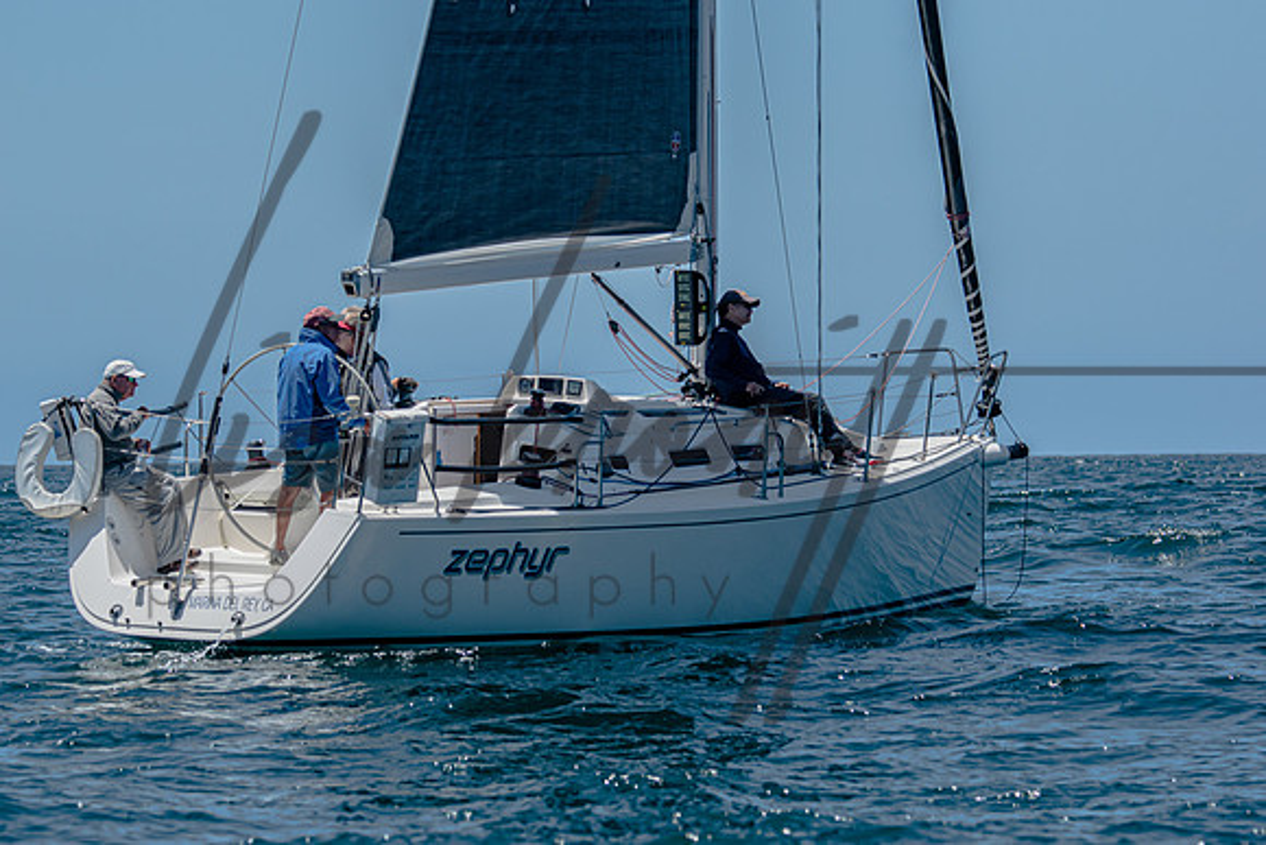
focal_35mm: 262
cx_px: 633
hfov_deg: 7.8
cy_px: 422
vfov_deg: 5.2
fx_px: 9233
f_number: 5
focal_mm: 175
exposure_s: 1/1600
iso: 200
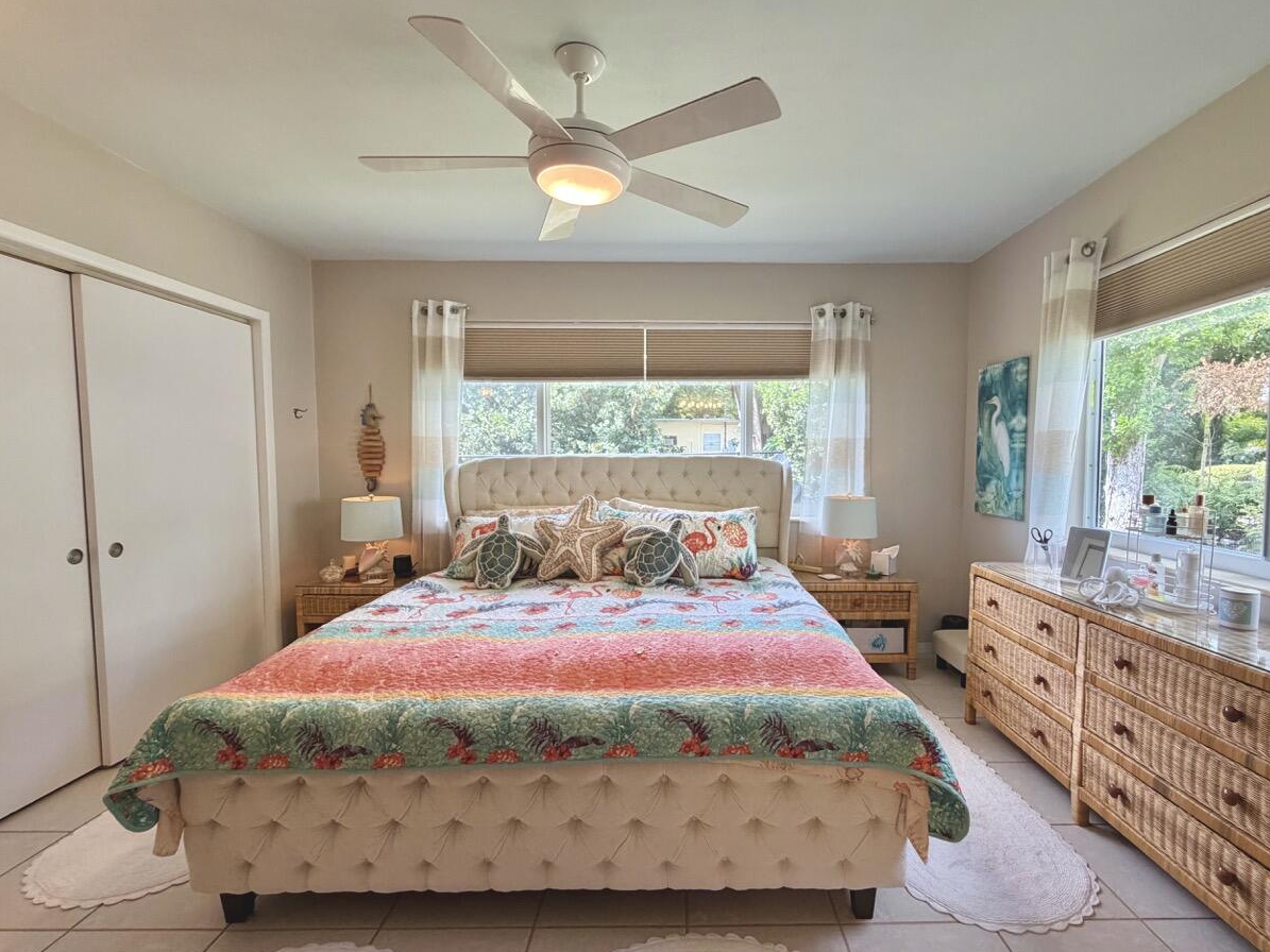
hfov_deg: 98.2
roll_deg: +0.4
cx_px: 627
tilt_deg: -4.3
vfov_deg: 81.7
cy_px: 489
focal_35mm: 15
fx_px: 550
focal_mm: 2.22
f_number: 2.2
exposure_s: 1/120
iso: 200
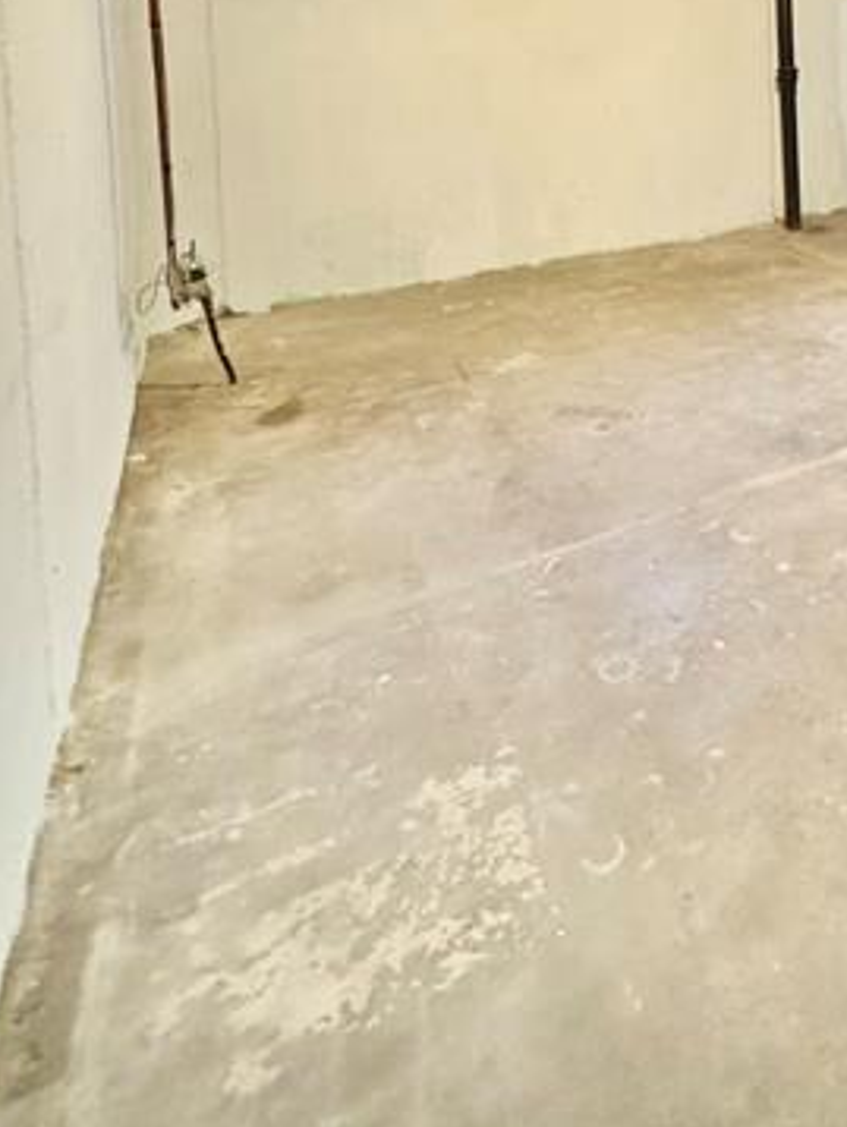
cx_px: 825
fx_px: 978
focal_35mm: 30
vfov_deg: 50.0
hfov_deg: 41.5
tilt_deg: -2.4
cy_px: 28
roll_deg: +2.3
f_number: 2.2
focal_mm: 2.22
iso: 1000
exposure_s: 1/60
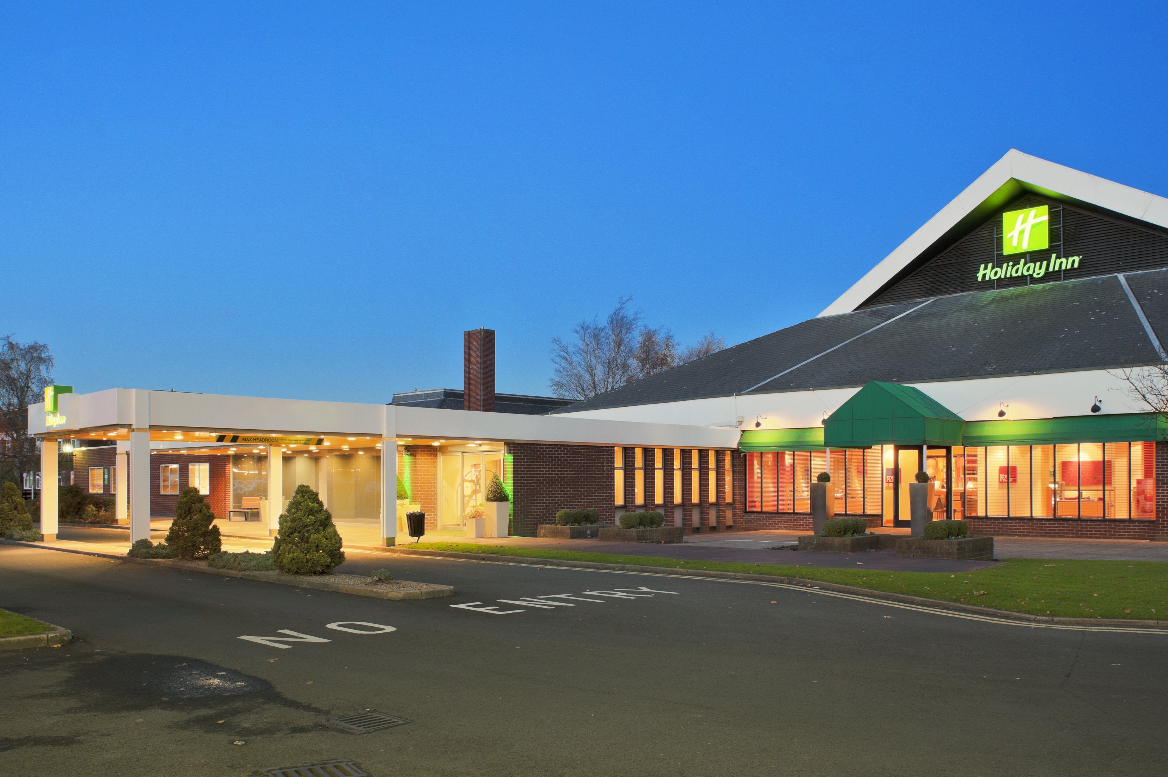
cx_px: 584
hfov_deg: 65.5
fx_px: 908
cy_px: 388
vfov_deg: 46.3
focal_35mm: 28
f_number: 4
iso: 200
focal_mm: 28
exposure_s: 8
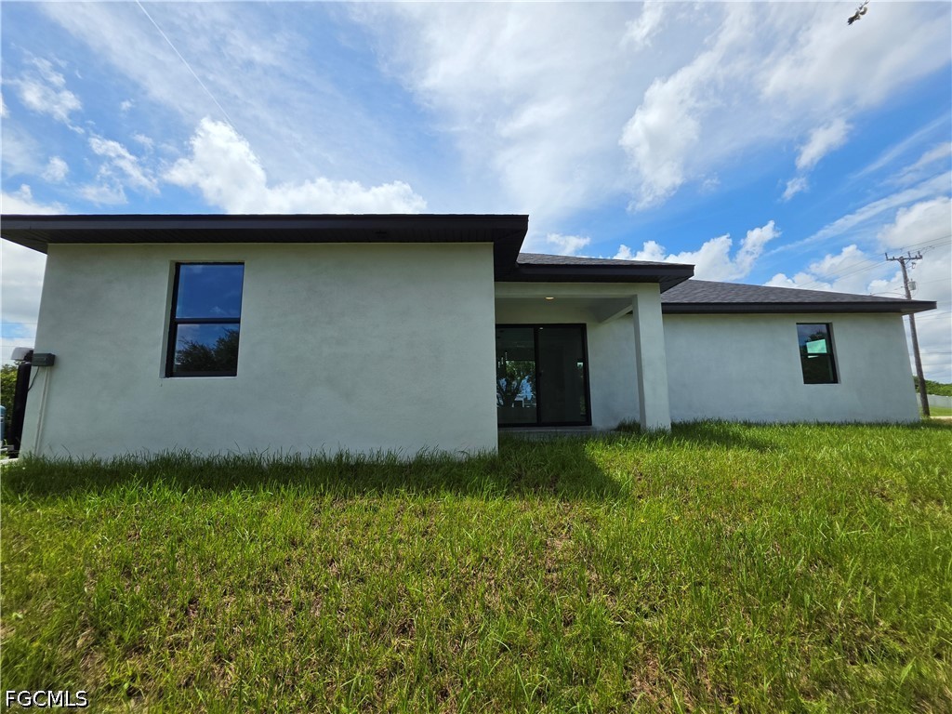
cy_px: 357
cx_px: 476
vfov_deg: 89.9
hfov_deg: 106.2
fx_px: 358
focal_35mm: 13
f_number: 1.9
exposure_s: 1/2544
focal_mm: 2.2
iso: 32
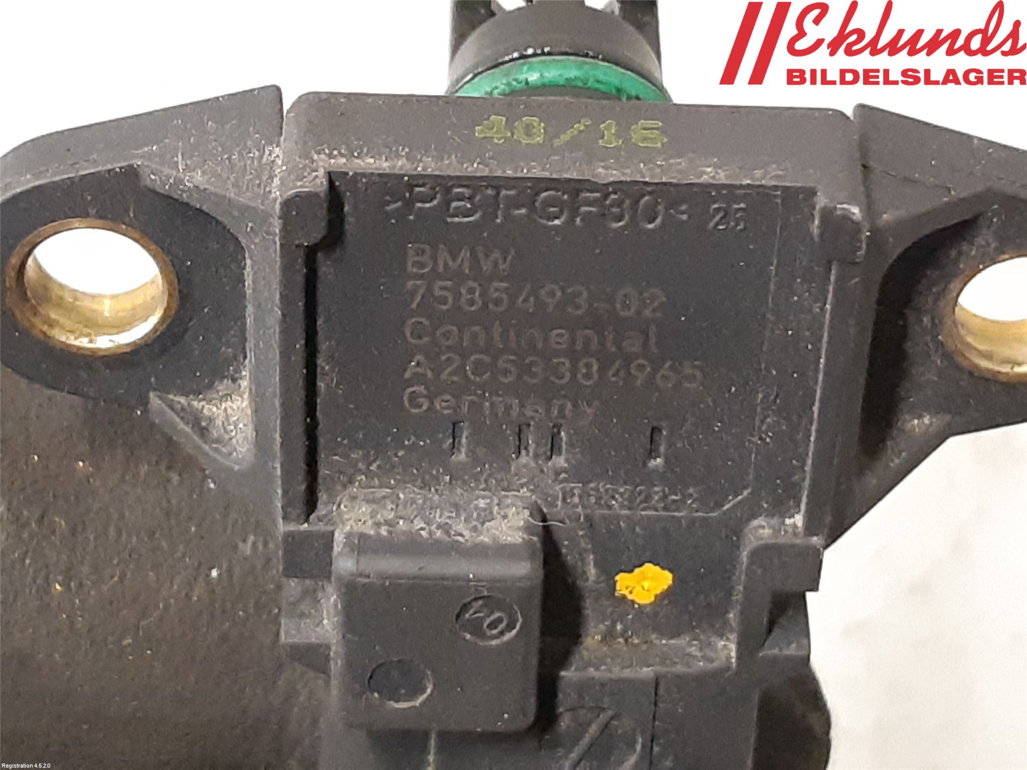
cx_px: 514
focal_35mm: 26
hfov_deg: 67.3
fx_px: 771
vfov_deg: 53.1
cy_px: 385
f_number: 1.7
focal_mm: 3.93
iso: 320
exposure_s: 1/25
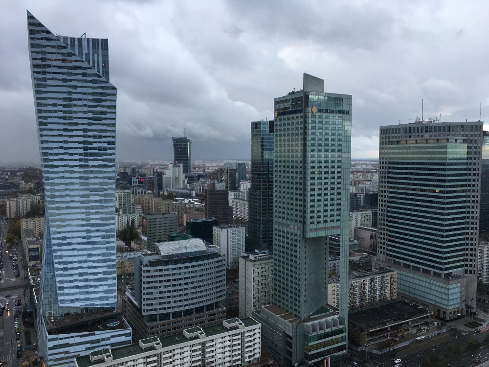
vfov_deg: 48.2
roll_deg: +0.5
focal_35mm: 29
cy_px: 184
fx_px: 410
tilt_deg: -4.2
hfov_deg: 61.7
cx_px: 244
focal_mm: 4.15
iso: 32
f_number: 2.2
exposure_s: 1/100
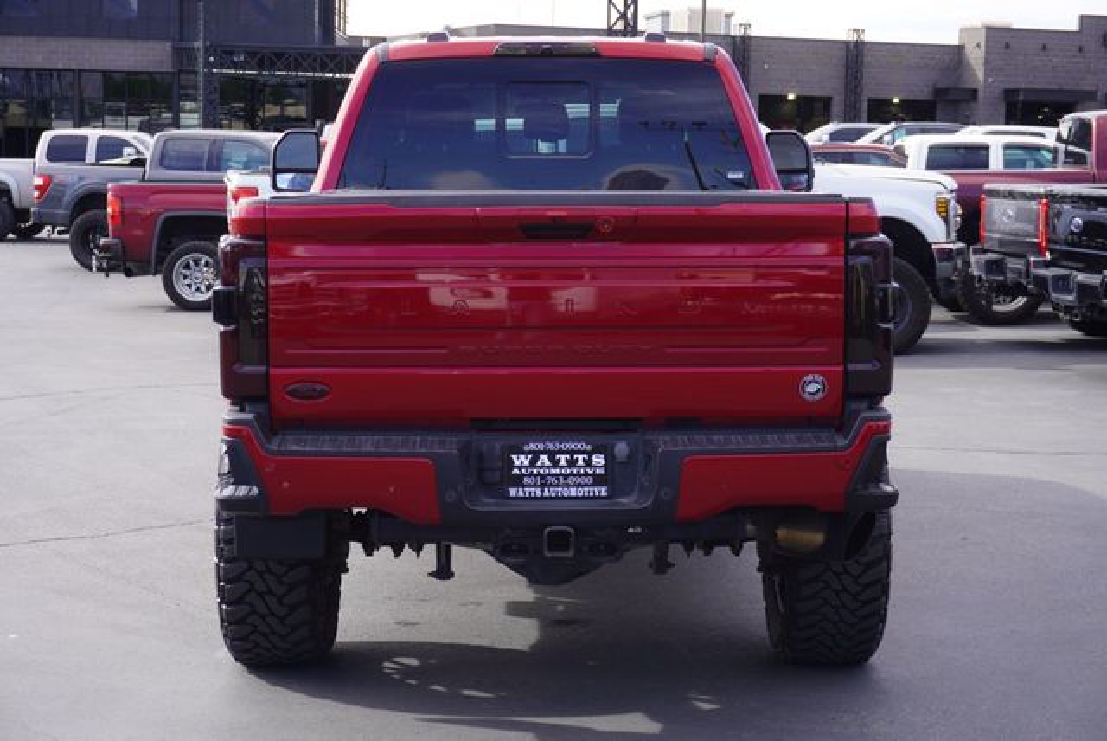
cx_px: 554
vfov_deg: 19.8
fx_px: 2124
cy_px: 370
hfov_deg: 29.2
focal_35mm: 69
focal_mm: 46
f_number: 7.1
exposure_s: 1/100
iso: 100
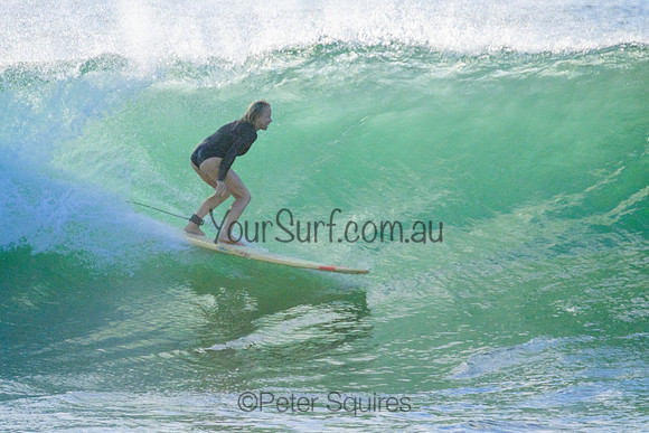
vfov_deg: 1.5
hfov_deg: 2.2
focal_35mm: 949
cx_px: 280
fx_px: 17106
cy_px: 176
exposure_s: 1/2000
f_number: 11
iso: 1000
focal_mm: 800
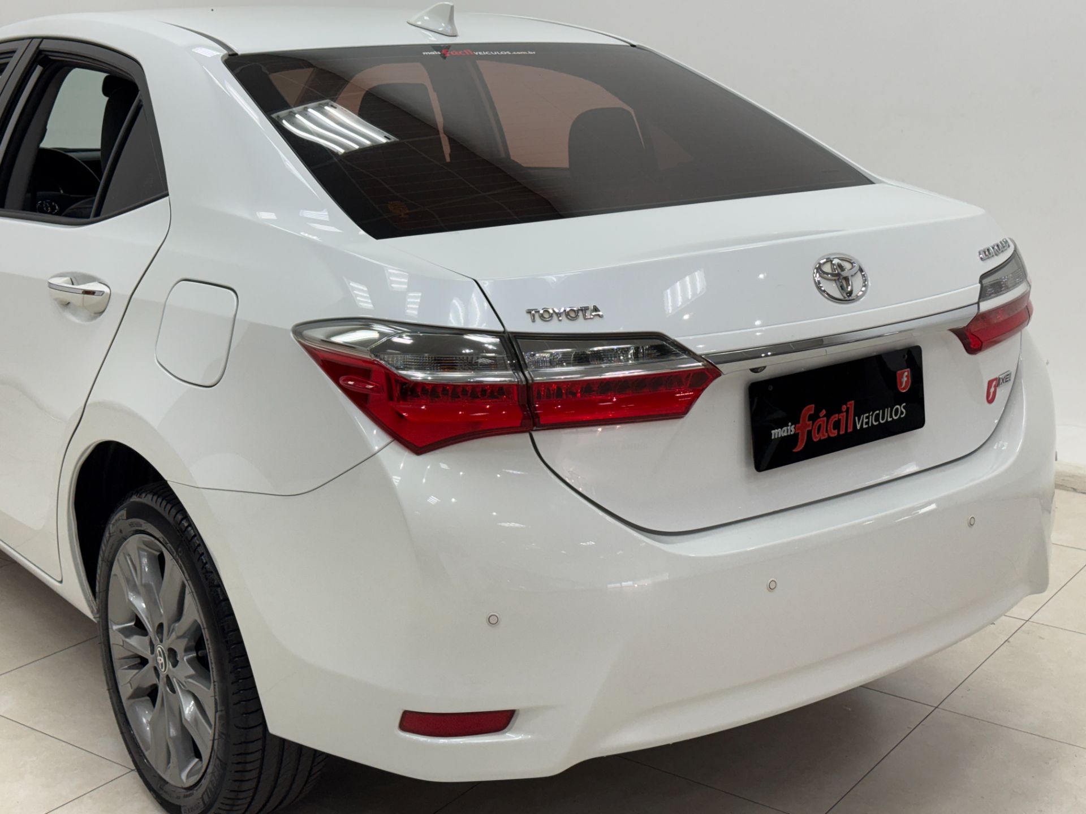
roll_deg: +0.1
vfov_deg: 30.3
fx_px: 1506
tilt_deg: -14.2
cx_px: 543
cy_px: 407
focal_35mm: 48
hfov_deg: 39.7
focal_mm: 6.76
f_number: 1.78
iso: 80
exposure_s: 1/120
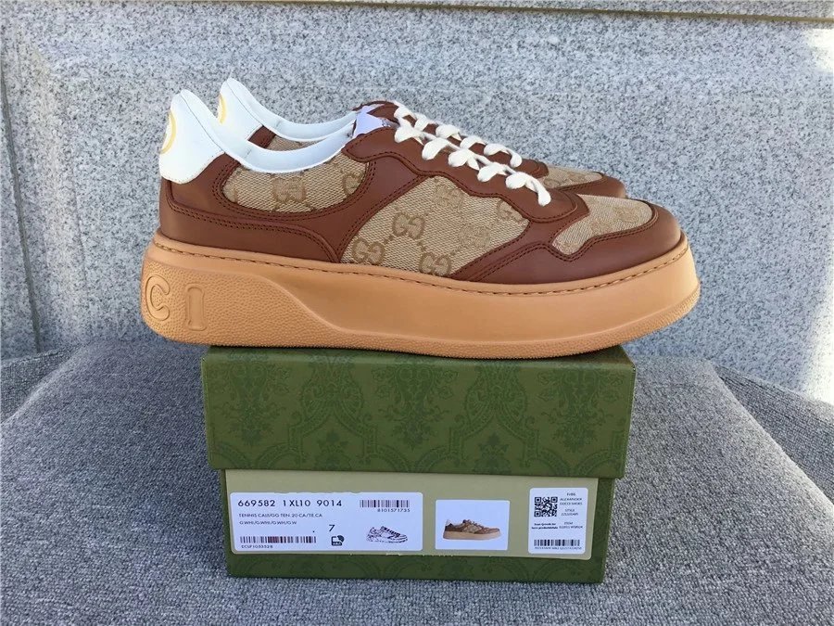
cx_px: 417
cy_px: 313
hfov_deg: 58.4
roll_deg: -1.4
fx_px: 747
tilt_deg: -18.6
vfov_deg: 45.4
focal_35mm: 31
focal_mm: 3.3
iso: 25
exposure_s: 1/264
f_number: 2.4
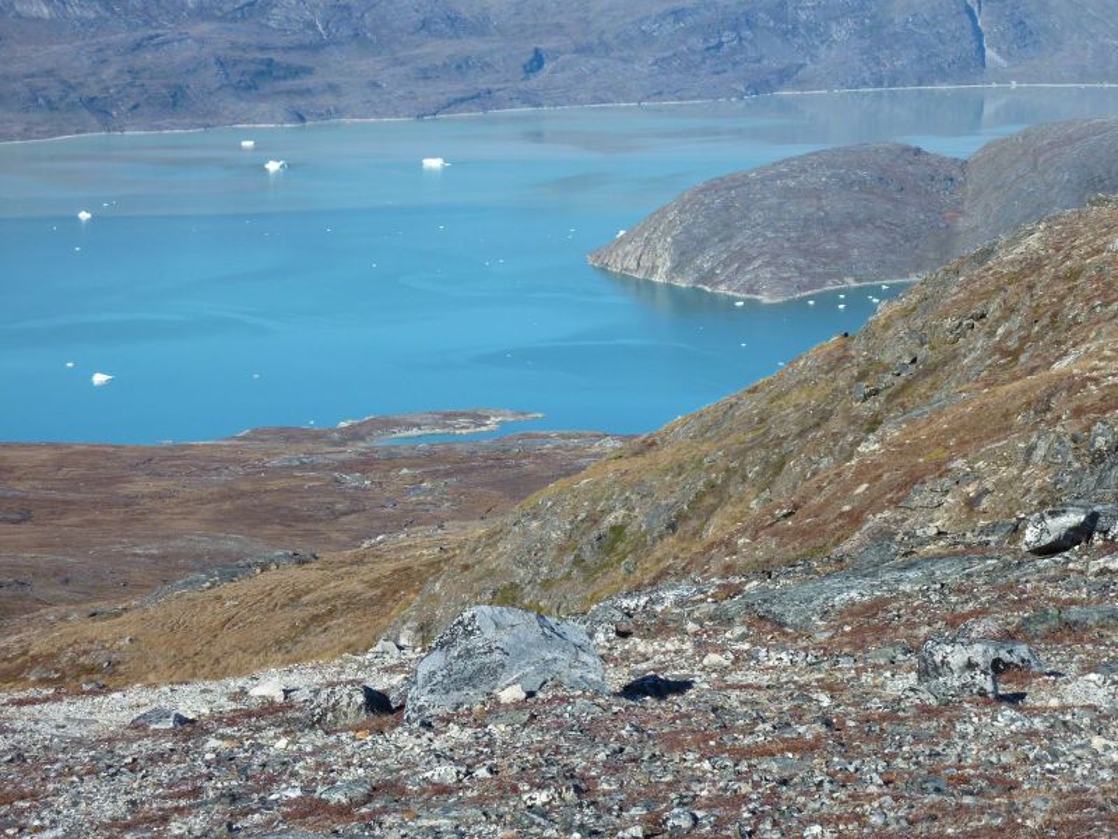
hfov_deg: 23.6
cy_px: 420
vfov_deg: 17.8
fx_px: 2681
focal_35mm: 83
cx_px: 559
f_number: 5
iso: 80
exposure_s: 1/400
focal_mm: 13.7
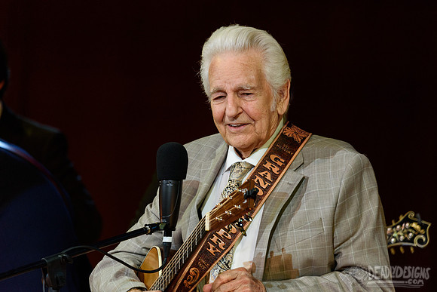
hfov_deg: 4.1
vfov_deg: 2.8
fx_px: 6071
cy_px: 146
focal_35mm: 500
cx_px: 218
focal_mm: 500
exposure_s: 1/320
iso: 2500
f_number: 6
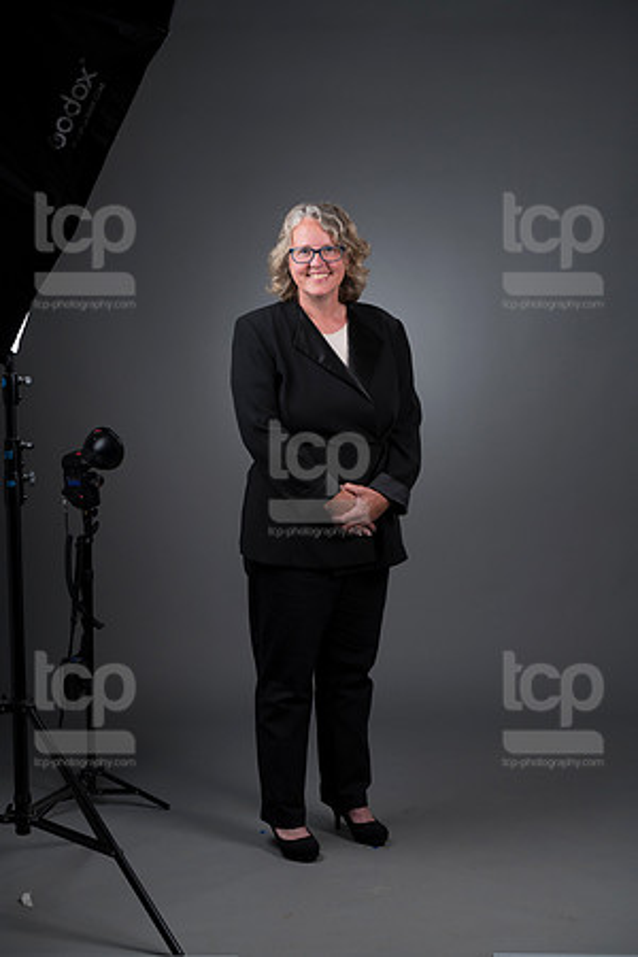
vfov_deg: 25.4
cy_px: 478
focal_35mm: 80
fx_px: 2127
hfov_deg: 17.1
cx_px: 319
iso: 160
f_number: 5.6
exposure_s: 1/250
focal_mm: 80
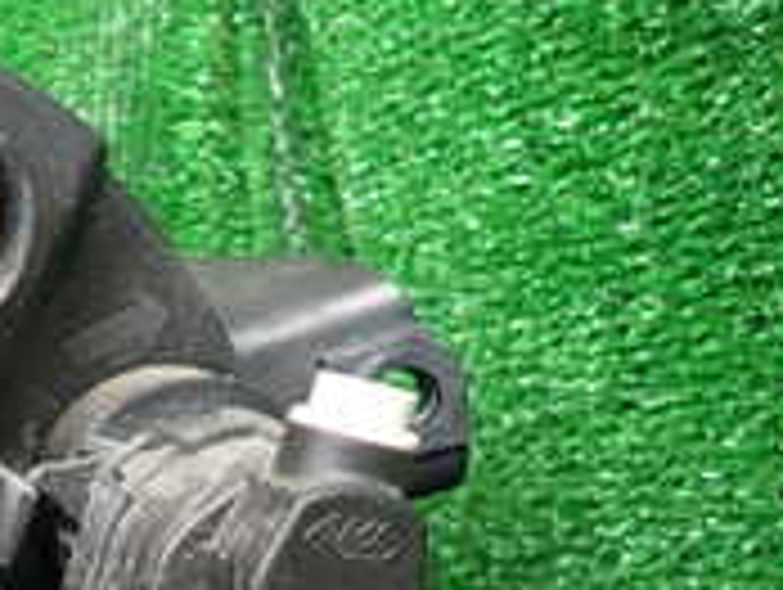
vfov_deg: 16.6
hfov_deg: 19.7
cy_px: 671
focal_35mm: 86
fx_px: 1948
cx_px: -396
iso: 100
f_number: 2
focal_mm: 4.5
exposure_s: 1/60
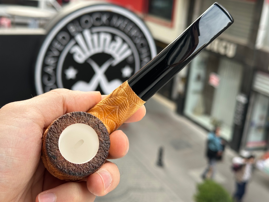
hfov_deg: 39.7
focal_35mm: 48
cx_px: 134
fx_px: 373
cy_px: 101
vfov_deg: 30.3
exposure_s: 1/398
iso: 64
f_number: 1.78
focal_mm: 6.86
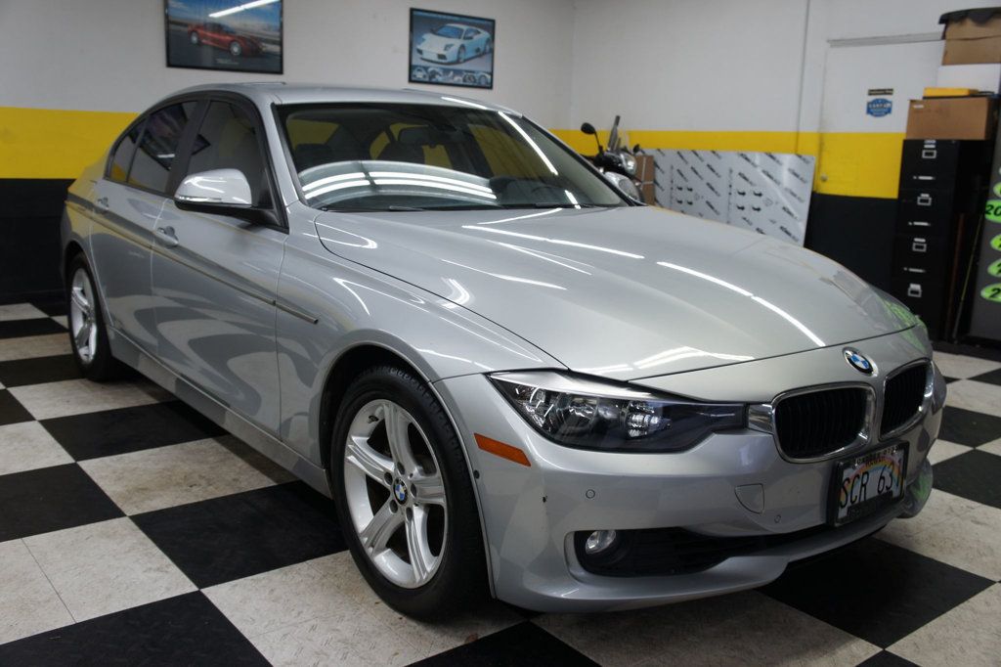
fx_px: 876
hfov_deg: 59.5
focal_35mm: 32
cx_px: 500
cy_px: 334
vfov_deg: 41.7
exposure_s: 1/40
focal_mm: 21
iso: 200
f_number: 4
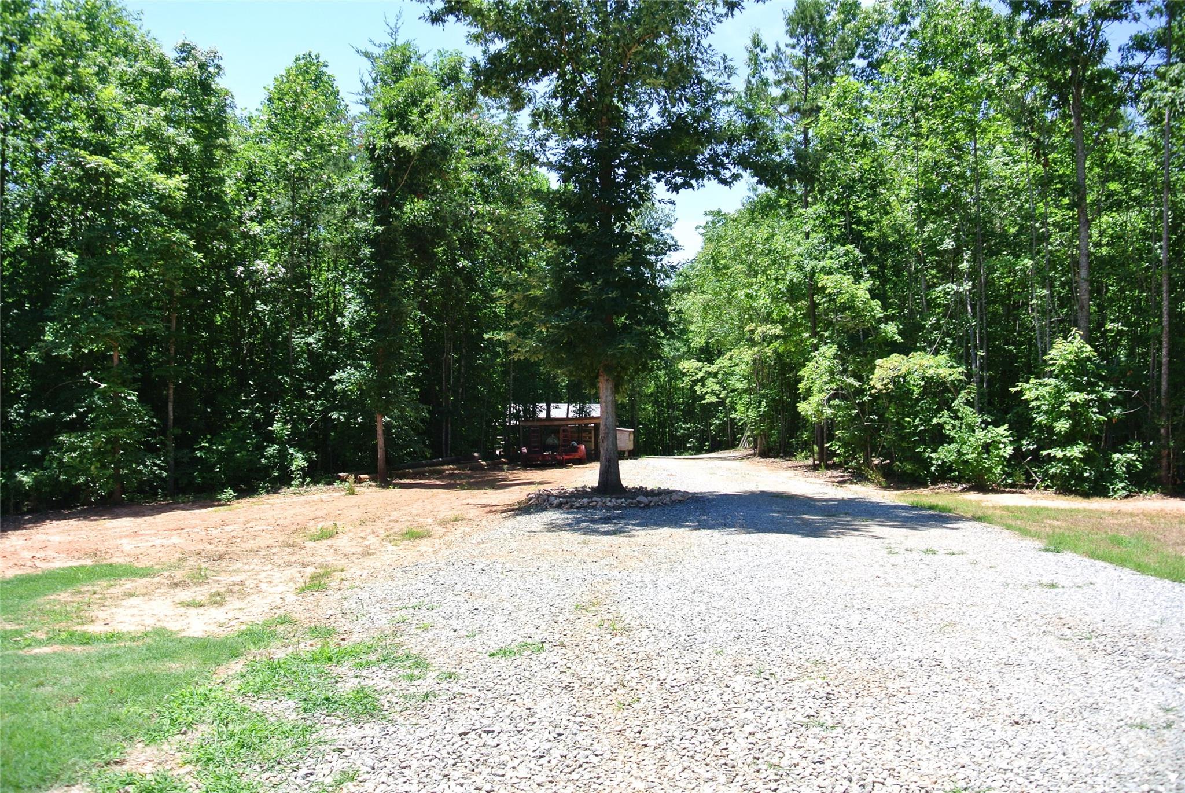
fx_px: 890
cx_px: 592
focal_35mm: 27
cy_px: 396
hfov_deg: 67.3
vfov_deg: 48.0
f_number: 4
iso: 100
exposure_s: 1/320
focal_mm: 10
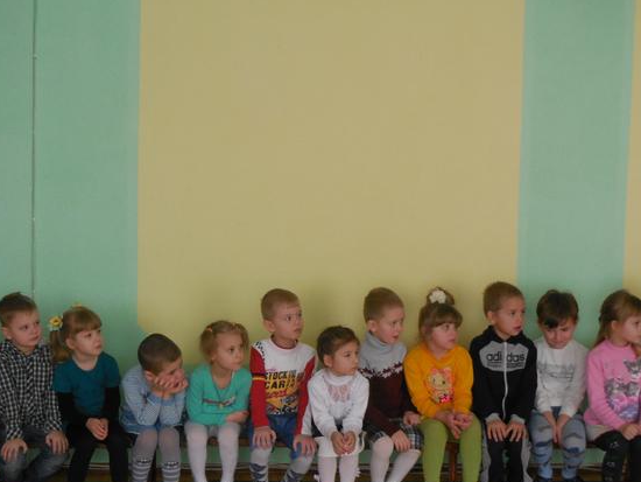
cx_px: 338
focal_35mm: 72
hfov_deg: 27.0
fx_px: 1334
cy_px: 258
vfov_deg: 20.5
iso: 640
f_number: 4.2
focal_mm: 10.9
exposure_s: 1/30
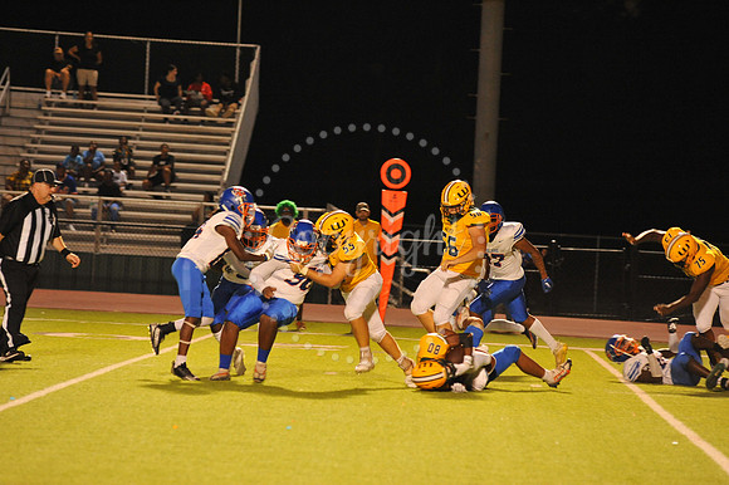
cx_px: 364
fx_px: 4048
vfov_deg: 6.9
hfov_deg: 10.3
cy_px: 242
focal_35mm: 200
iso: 3200
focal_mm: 200
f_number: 4.5
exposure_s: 1/160
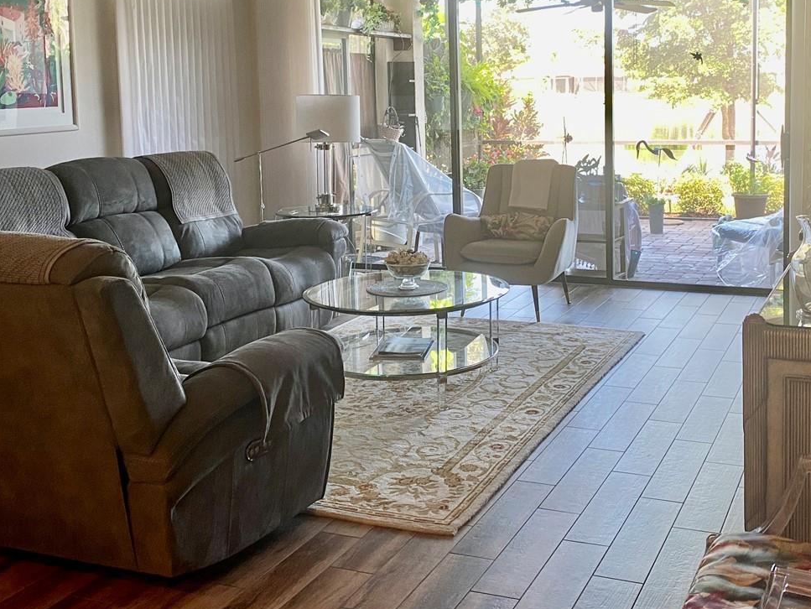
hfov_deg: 43.6
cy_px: 184
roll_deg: +1.1
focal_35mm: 43
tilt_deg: -6.1
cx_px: 494
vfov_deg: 33.2
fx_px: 1008
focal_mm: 4.25
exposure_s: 1/60
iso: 125
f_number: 1.8
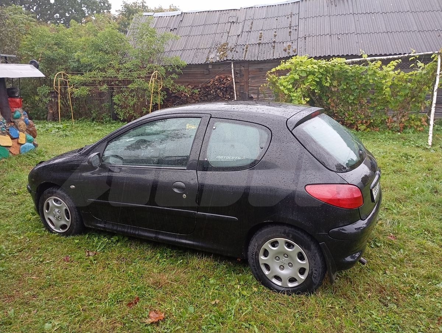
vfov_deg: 49.9
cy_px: 166
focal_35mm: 28
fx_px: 358
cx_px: 221
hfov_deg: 63.4
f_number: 1.8
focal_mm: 4.27
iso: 399
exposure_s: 1/50
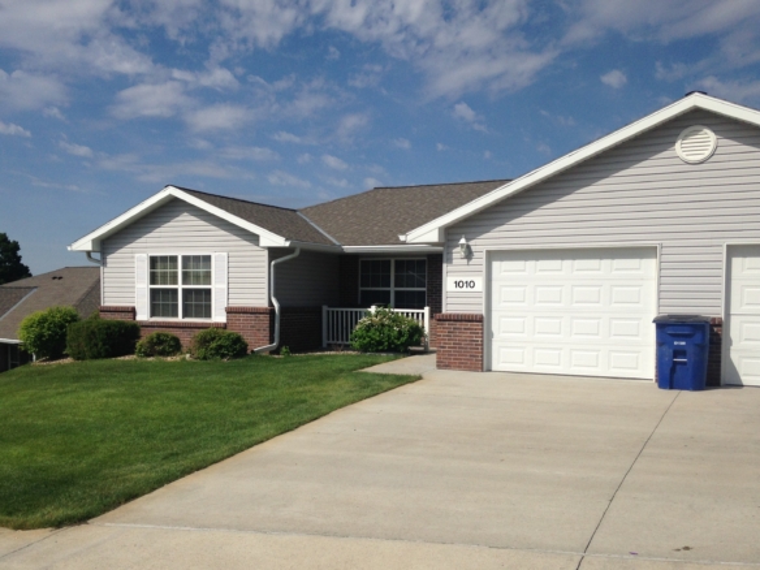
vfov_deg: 42.9
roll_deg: -0.9
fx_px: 725
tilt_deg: -4.1
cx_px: 380
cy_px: 285
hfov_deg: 55.4
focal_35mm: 33
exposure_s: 1/4184
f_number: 2.4
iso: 50
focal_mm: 4.12
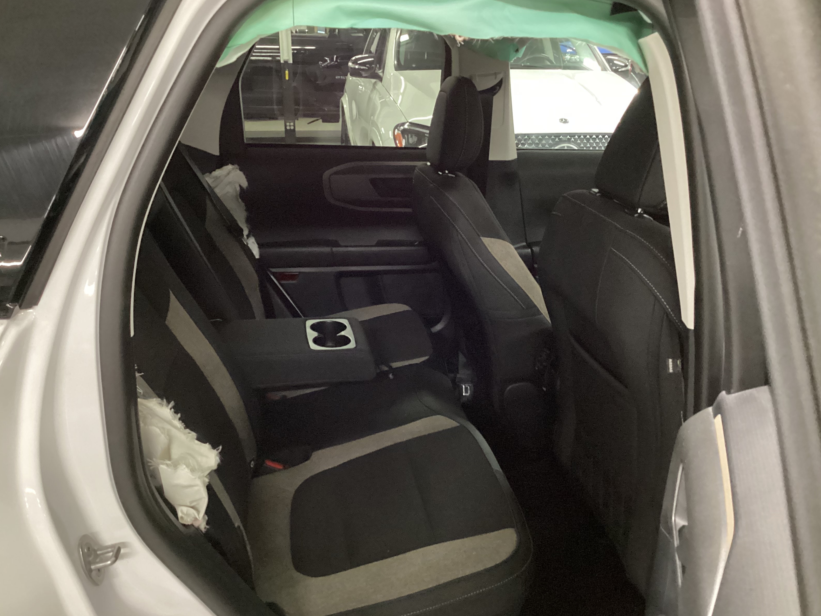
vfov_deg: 44.2
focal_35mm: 32
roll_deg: -0.5
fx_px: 759
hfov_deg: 56.8
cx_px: 406
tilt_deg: -21.5
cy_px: 310
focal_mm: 3.3
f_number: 2.4
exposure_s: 1/20
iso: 640
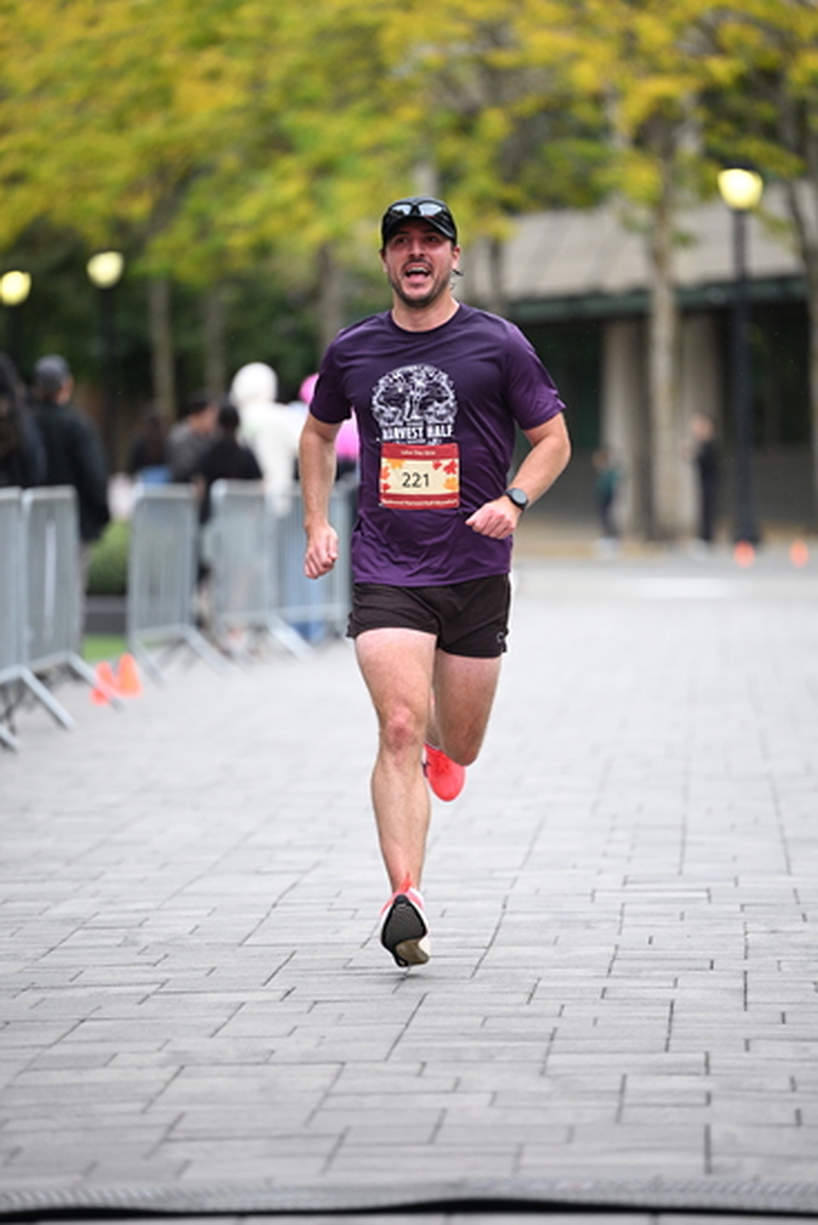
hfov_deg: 7.2
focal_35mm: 190
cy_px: 612
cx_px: 409
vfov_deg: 10.8
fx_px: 6471
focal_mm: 190
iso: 1250
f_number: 2.8
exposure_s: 1/1600
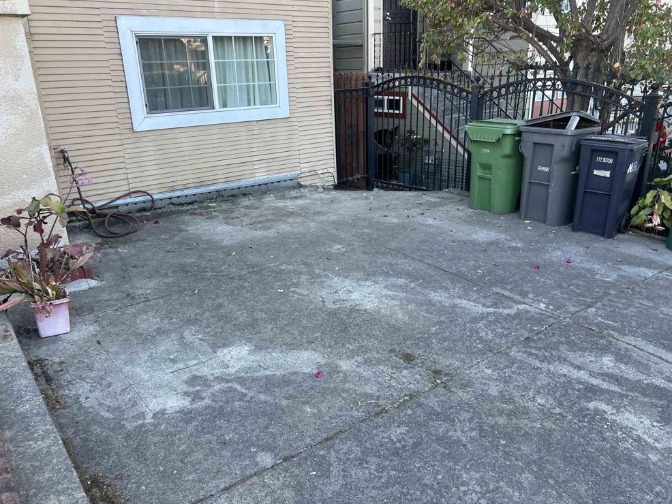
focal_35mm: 27
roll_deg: +3.2
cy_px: 257
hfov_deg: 65.3
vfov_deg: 51.4
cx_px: 335
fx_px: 524
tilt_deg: -20.2
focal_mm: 5.7
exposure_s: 1/164
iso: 40
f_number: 1.5
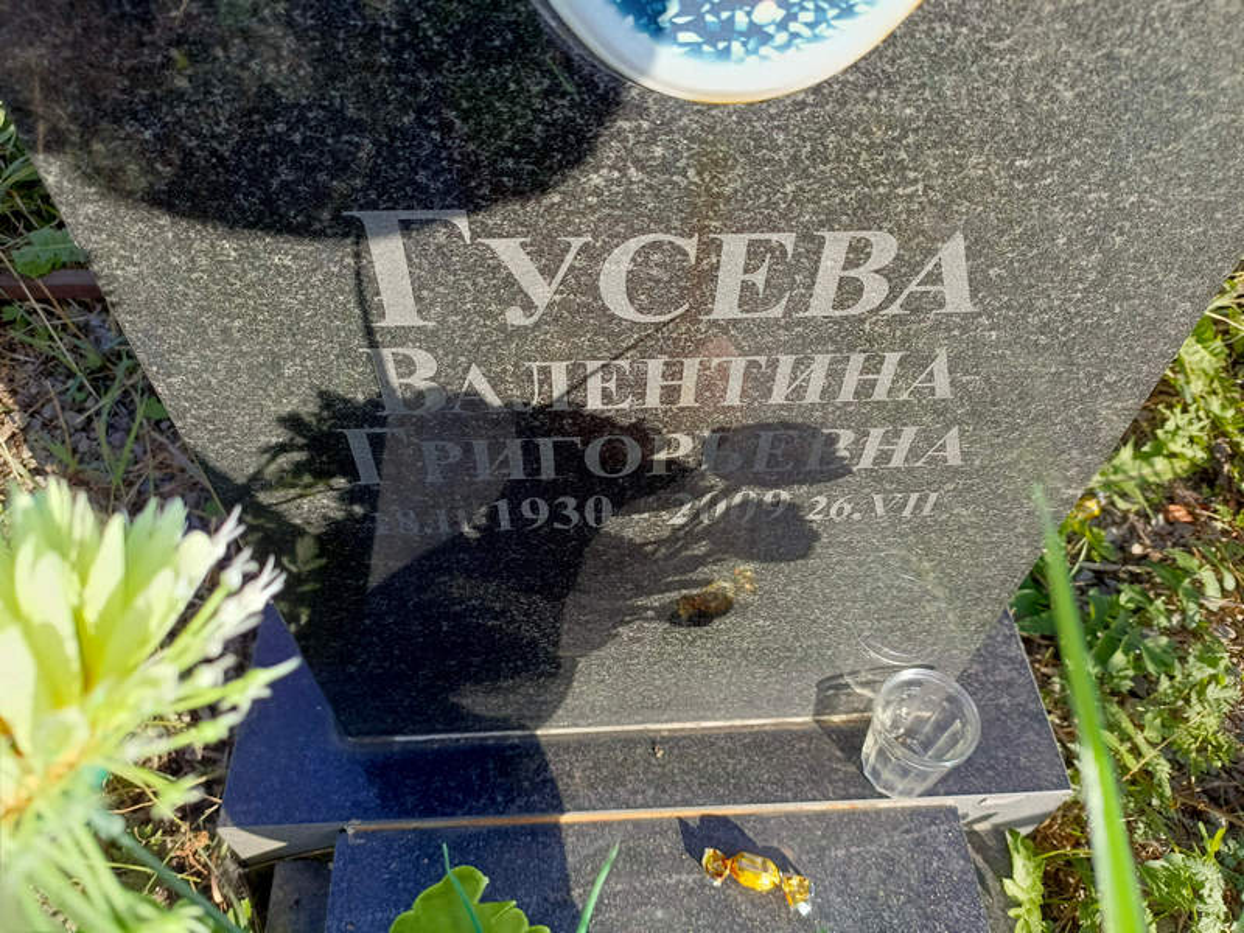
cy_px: 466
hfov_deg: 69.4
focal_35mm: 25
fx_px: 898
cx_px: 622
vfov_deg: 54.9
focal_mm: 4.76
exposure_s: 1/292
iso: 112
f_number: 1.69
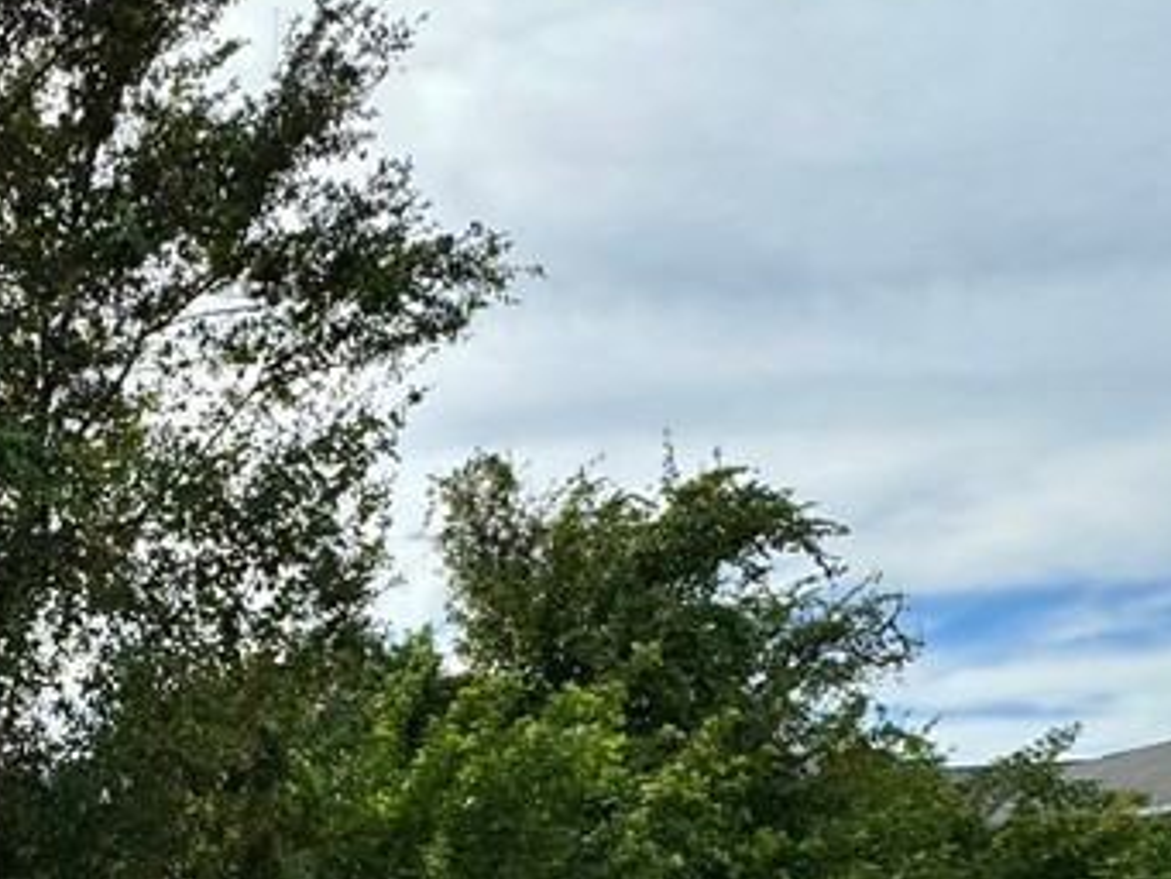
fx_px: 1421
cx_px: 3
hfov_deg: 39.5
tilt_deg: +6.2
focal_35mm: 42
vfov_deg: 32.3
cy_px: 831
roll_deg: +2.1
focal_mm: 2.22
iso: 50
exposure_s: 1/3546
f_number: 2.2
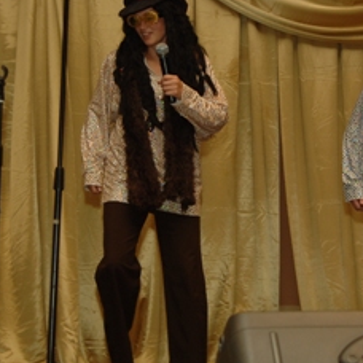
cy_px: 143
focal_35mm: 113
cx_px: 272
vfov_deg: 15.4
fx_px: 1339
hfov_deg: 15.4
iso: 400
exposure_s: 1/60
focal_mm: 45
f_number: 4
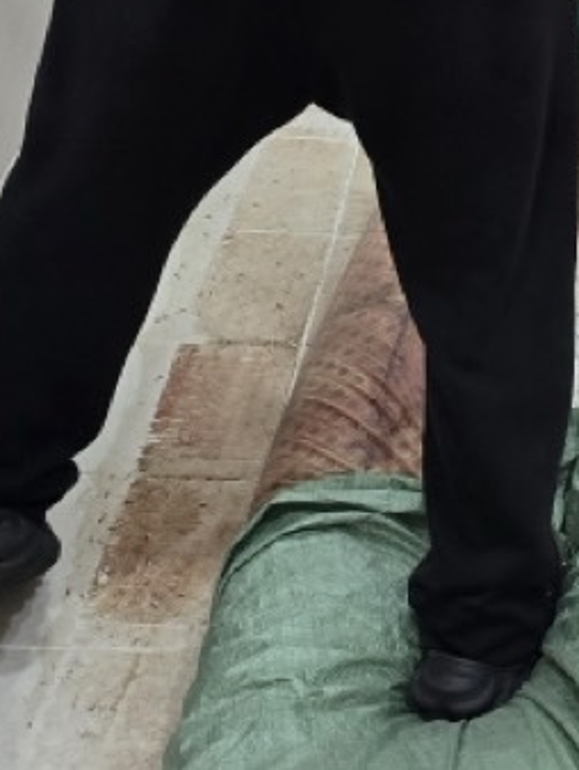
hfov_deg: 15.9
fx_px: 1938
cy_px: -30
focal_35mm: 87
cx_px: 805
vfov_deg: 21.6
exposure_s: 1/120
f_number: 1.7
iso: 320
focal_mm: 6.3
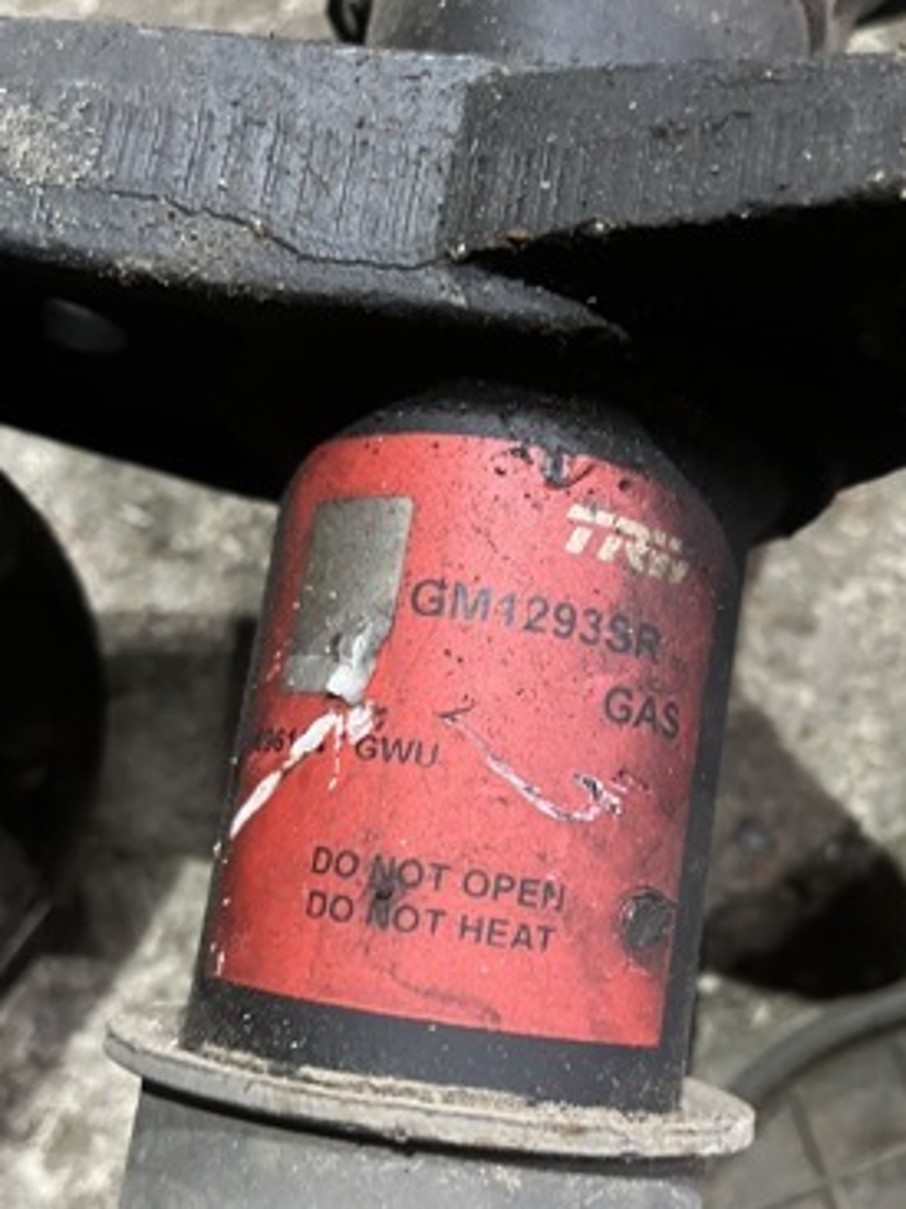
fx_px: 1187
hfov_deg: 41.6
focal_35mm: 34
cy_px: 715
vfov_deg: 53.7
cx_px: 540
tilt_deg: -79.8
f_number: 1.6
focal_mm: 5.1
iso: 640
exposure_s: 1/33
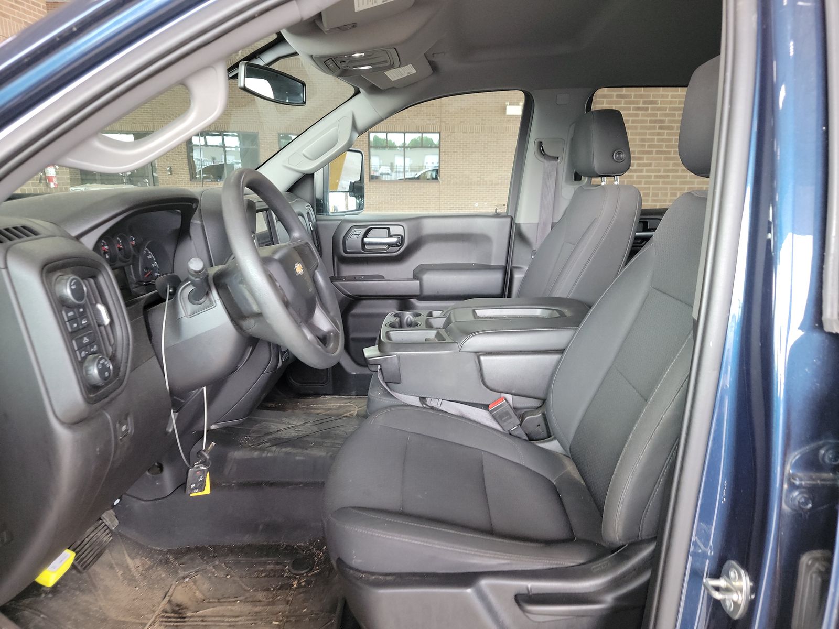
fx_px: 582
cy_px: 314
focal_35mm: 24
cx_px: 420
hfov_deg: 71.6
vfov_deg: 56.8
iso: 484
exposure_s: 1/60
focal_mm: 6.7
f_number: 1.8
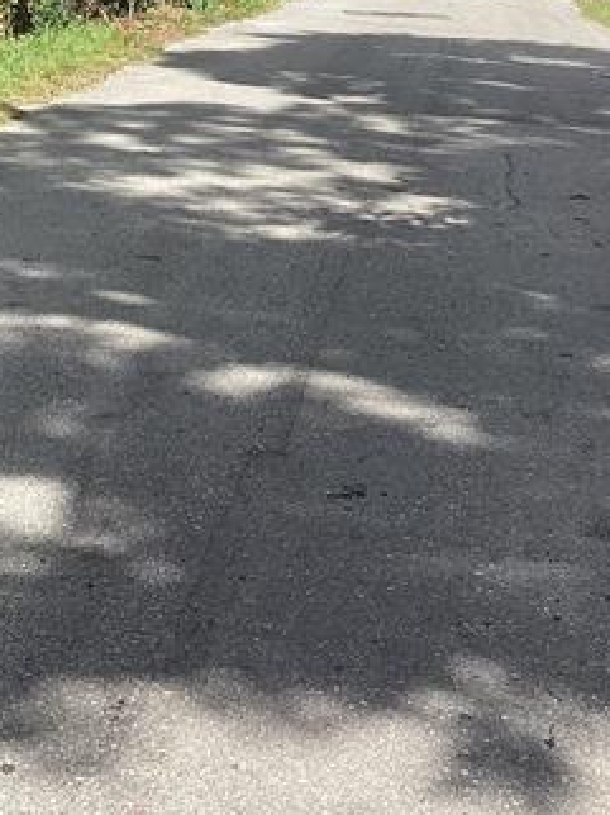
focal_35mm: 74
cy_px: -71
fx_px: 1741
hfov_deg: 19.4
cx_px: 23
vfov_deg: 24.6
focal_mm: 3.3
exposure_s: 1/783
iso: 25
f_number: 2.4
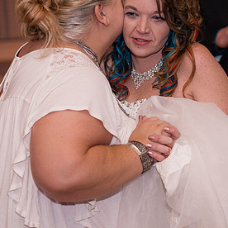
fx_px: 1133
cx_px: 130
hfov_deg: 11.5
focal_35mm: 152
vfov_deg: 11.5
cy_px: 71
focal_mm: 85
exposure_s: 1/125
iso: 640
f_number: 3.2
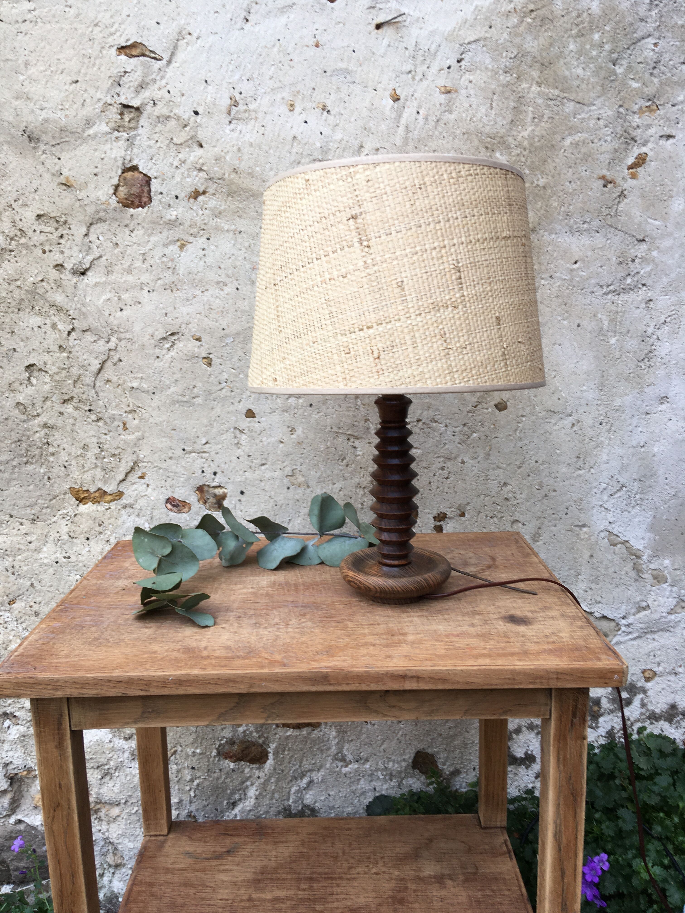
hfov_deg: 48.2
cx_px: 342
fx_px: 765
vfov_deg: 61.7
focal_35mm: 29
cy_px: 456
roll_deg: +0.6
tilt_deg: -9.5
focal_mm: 4.15
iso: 25
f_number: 2.2
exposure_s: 1/50
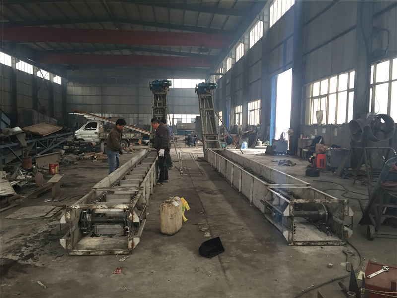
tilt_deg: -4.9
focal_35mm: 29
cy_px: 149
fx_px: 333
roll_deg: -0.6
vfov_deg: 48.2
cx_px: 198
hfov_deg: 61.7
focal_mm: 4.15
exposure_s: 1/33
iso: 40
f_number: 2.2
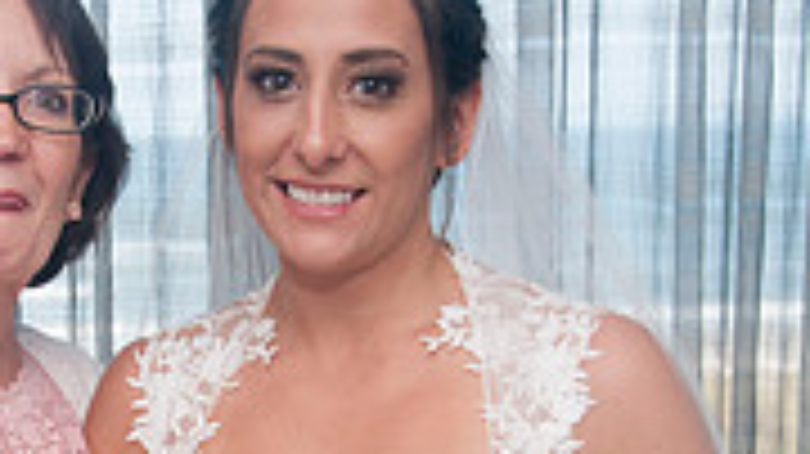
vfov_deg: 10.7
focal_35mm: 110
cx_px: 218
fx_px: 2361
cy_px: 598
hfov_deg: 19.4
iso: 400
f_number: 6.3
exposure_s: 1/250
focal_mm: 28
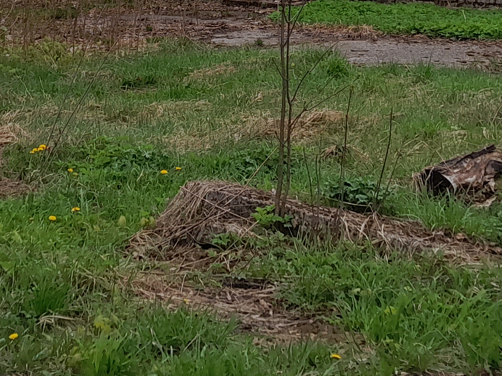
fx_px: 1291
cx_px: 227
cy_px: -168
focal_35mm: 89
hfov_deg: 22.0
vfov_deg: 15.5
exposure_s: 1/167
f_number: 1.8
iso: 40
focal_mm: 3.98
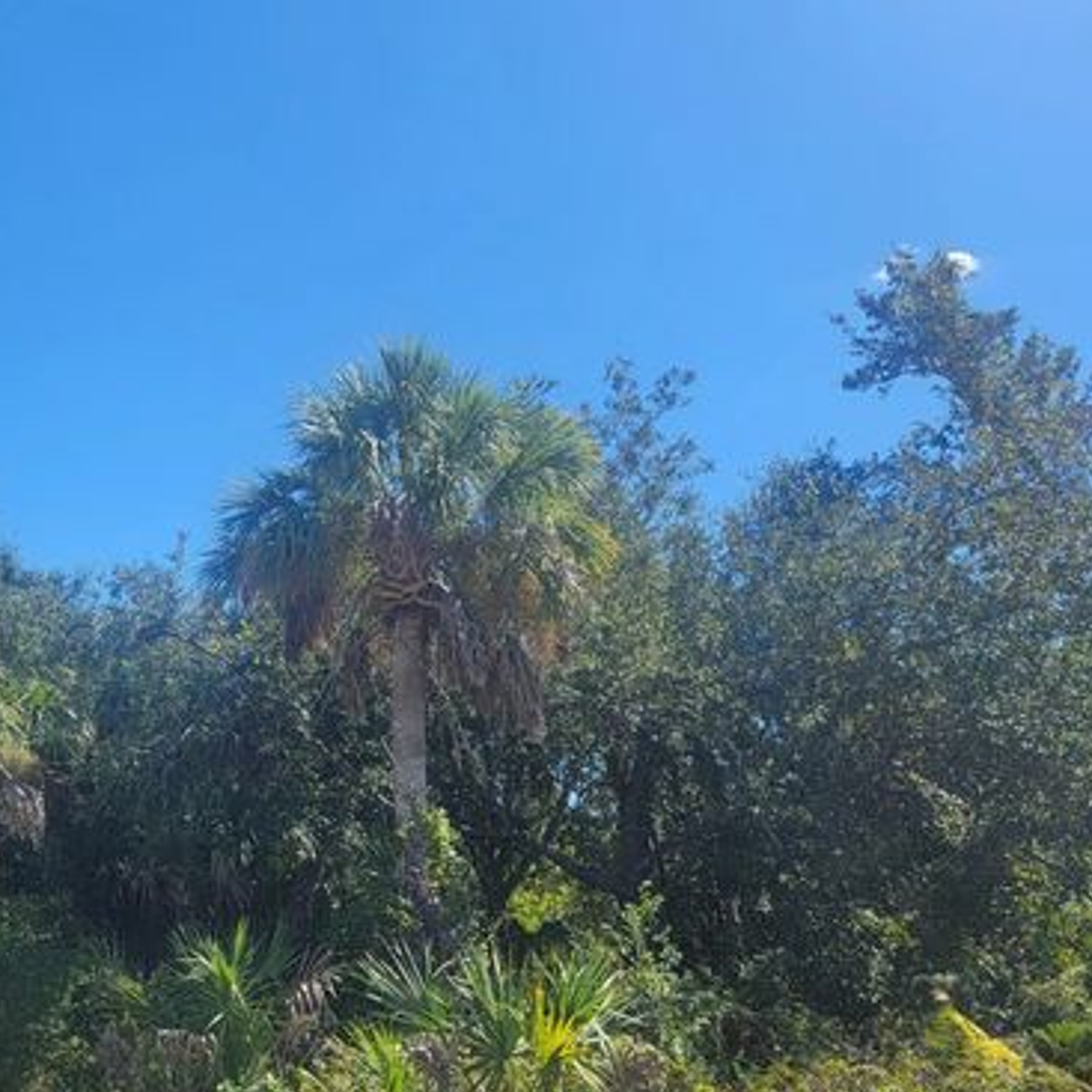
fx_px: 1321
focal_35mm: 37
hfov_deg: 42.2
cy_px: 571
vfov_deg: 44.9
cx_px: 164
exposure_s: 1/601
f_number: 1.8
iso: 16
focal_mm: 6.7
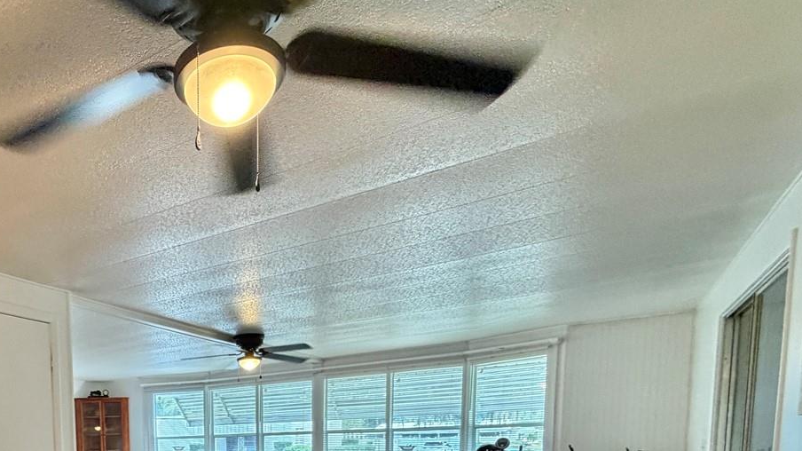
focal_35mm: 27
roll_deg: +1.0
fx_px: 574
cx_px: 158
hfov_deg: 63.7
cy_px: 502
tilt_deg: -5.0
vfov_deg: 36.1
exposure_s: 1/60
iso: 320
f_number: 2.2
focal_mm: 2.22
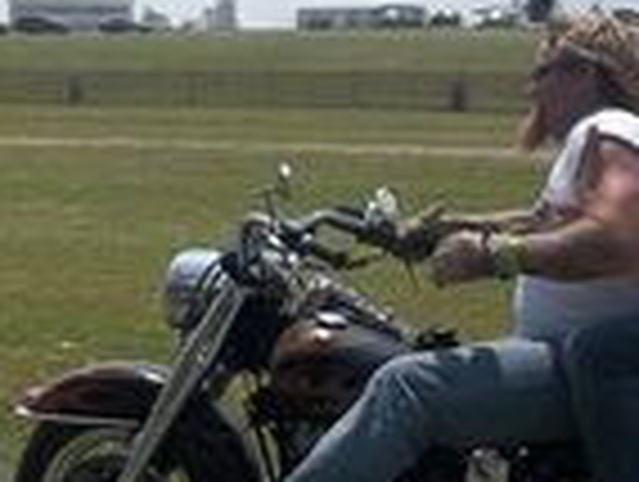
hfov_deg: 25.4
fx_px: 1405
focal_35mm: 76
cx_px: 171
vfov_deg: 19.4
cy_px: 176
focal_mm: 4.9
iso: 80
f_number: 8.9
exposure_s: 1/320
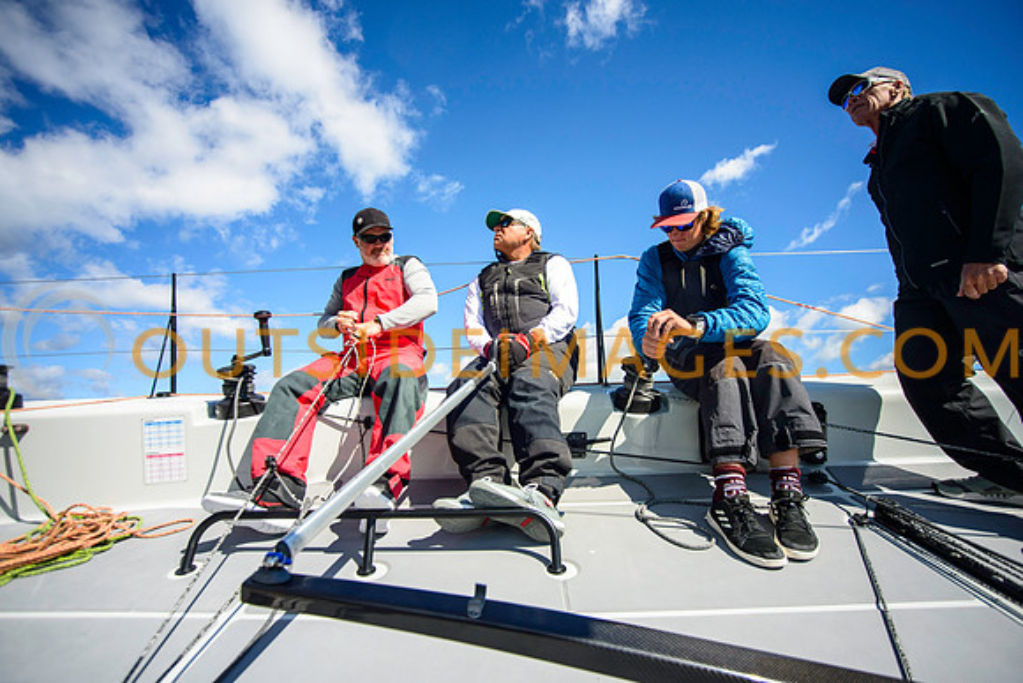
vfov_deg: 75.8
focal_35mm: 15
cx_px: 512
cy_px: 342
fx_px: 438
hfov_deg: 98.8
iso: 500
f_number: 4.5
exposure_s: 1/4000
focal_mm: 15
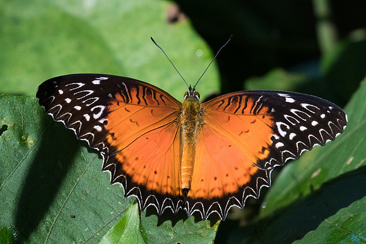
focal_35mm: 730
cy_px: 113
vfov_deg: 1.9
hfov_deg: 2.8
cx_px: 166
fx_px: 7414
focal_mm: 270
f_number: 8
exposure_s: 1/400
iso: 1000
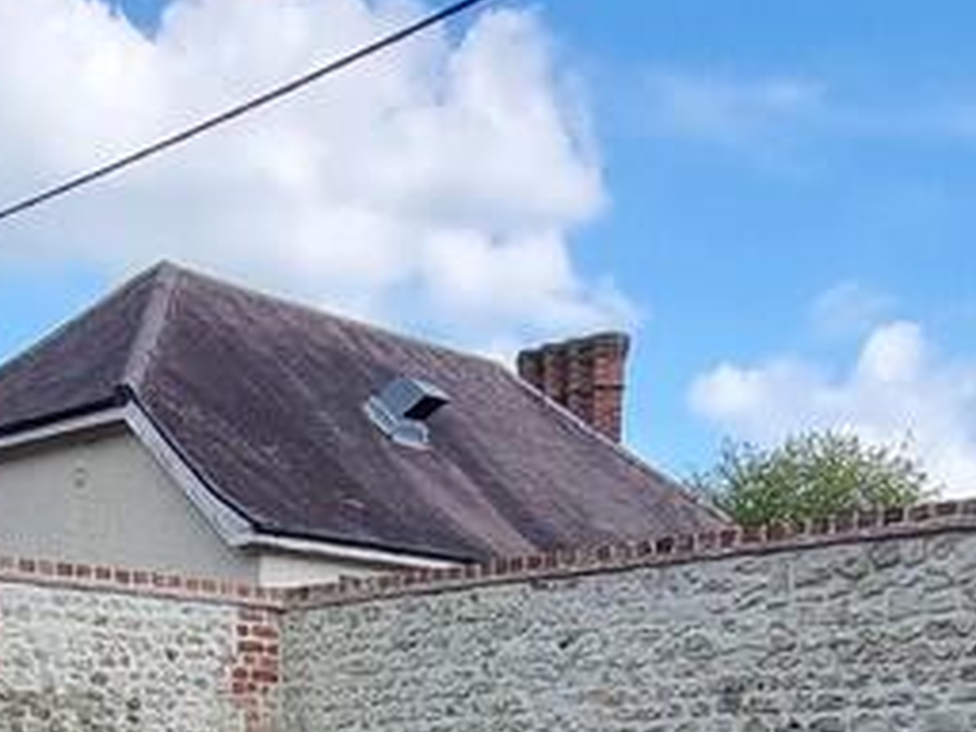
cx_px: 431
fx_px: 1466
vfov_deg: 21.2
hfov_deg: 36.8
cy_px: 1235
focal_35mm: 52
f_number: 2.2
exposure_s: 1/802
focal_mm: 2.2
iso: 50
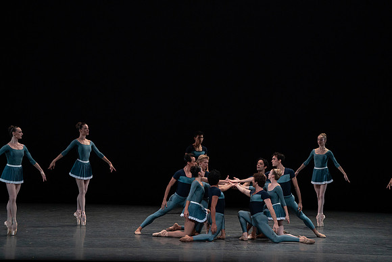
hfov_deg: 10.3
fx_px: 2178
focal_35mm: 200
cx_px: 196
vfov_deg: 6.9
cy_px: 131
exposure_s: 1/400
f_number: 7.1
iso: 5000
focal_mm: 200
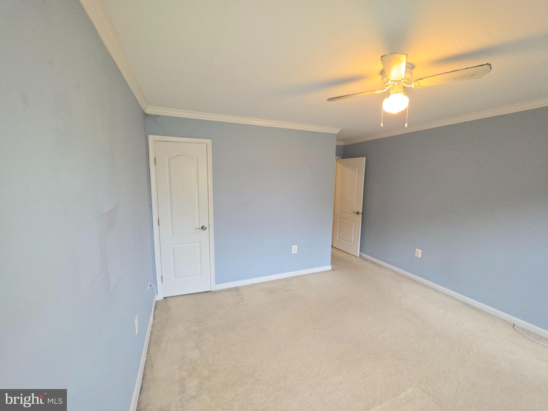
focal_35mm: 13
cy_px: 206
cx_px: 274
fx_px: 206
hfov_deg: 106.2
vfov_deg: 89.9
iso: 200
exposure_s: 1/60
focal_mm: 2.2
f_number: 1.9
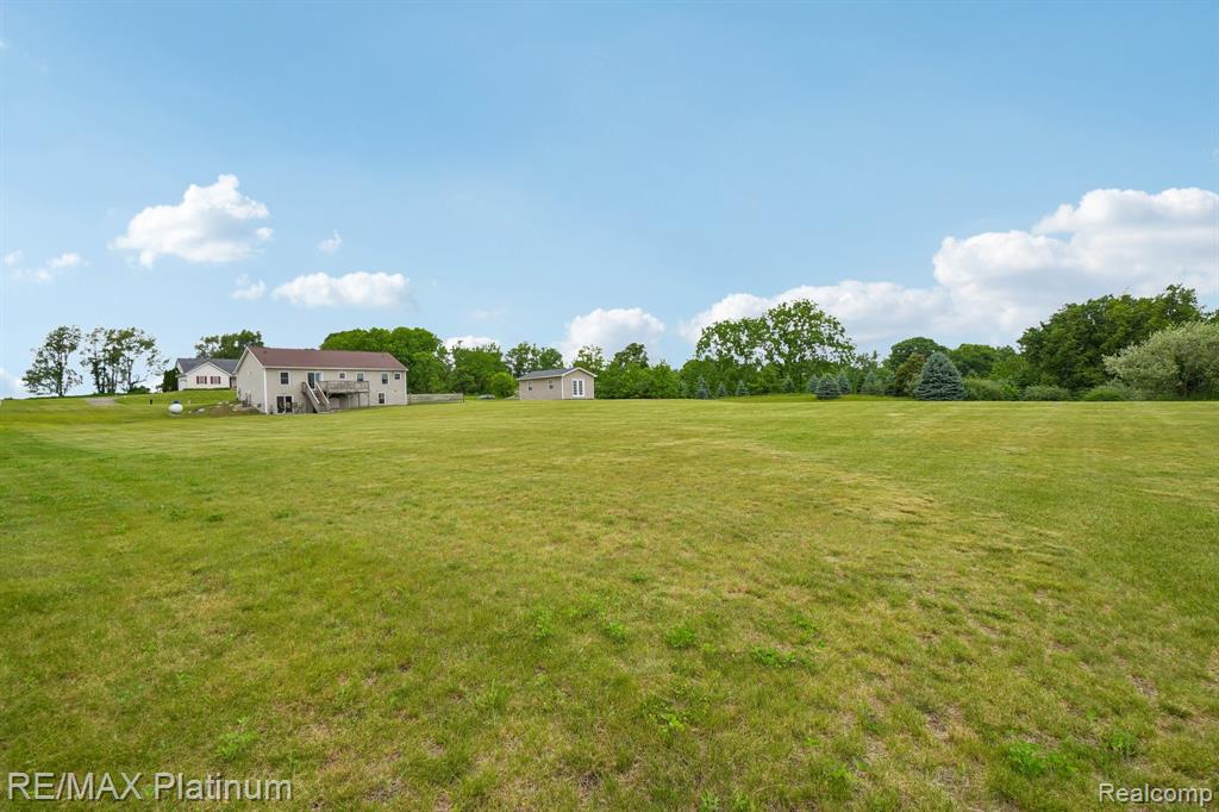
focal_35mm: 15
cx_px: 610
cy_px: 406
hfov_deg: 100.4
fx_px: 508
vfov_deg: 77.3
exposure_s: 1/350
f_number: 8
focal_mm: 10
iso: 100
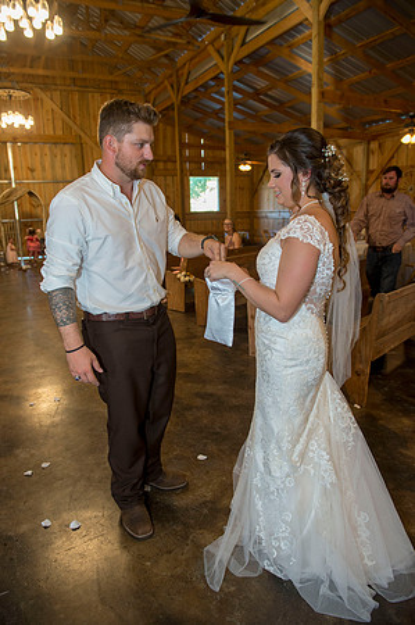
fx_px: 416
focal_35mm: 24
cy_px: 312
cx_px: 208
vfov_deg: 73.8
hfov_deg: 53.0
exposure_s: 1/125
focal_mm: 24
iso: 1600
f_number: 4
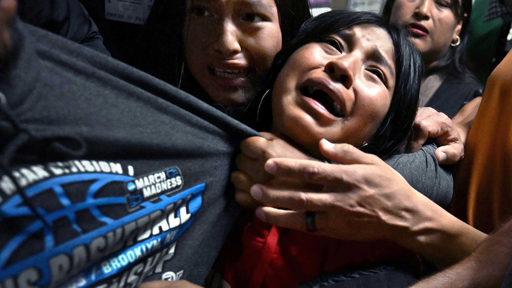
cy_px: 223
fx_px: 380
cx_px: 277
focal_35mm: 28
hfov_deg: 67.8
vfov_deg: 40.1
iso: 8000
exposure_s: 1/320
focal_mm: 19
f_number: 2.8
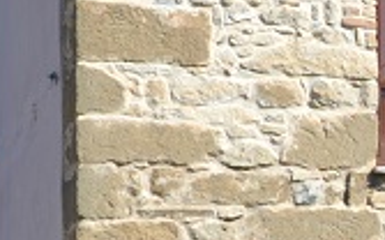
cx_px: 941
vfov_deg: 5.0
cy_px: 375
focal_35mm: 258
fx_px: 2704
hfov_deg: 7.6
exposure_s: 1/160
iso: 100
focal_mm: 22
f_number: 6.3
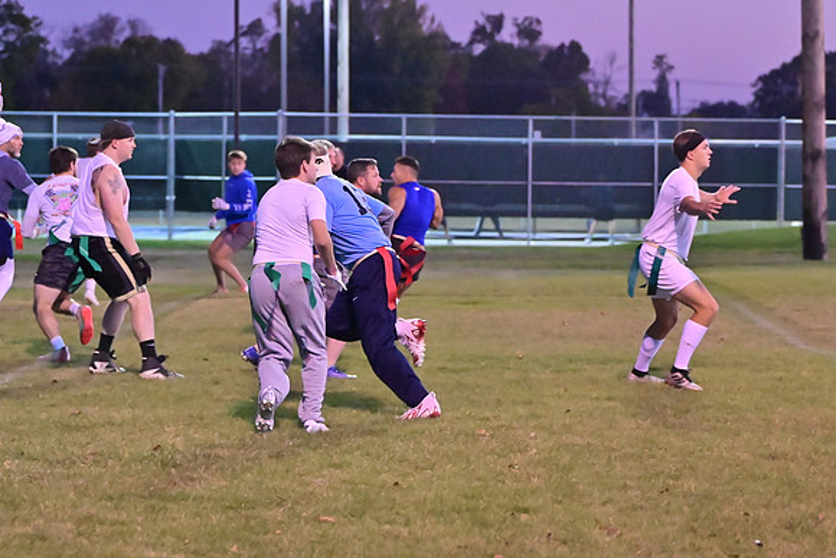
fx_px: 3647
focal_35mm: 157
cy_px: 279
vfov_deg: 8.7
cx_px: 418
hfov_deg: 13.1
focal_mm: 105
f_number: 4
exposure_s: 1/500
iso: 6400
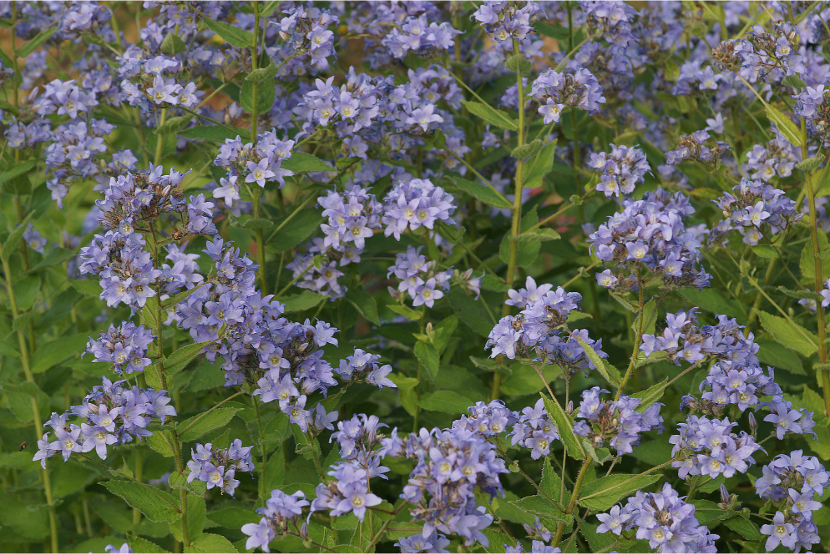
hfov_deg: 13.7
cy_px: 277
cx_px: 415
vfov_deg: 9.1
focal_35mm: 150
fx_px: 3458
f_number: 5.6
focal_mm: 100
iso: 100
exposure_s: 1/160
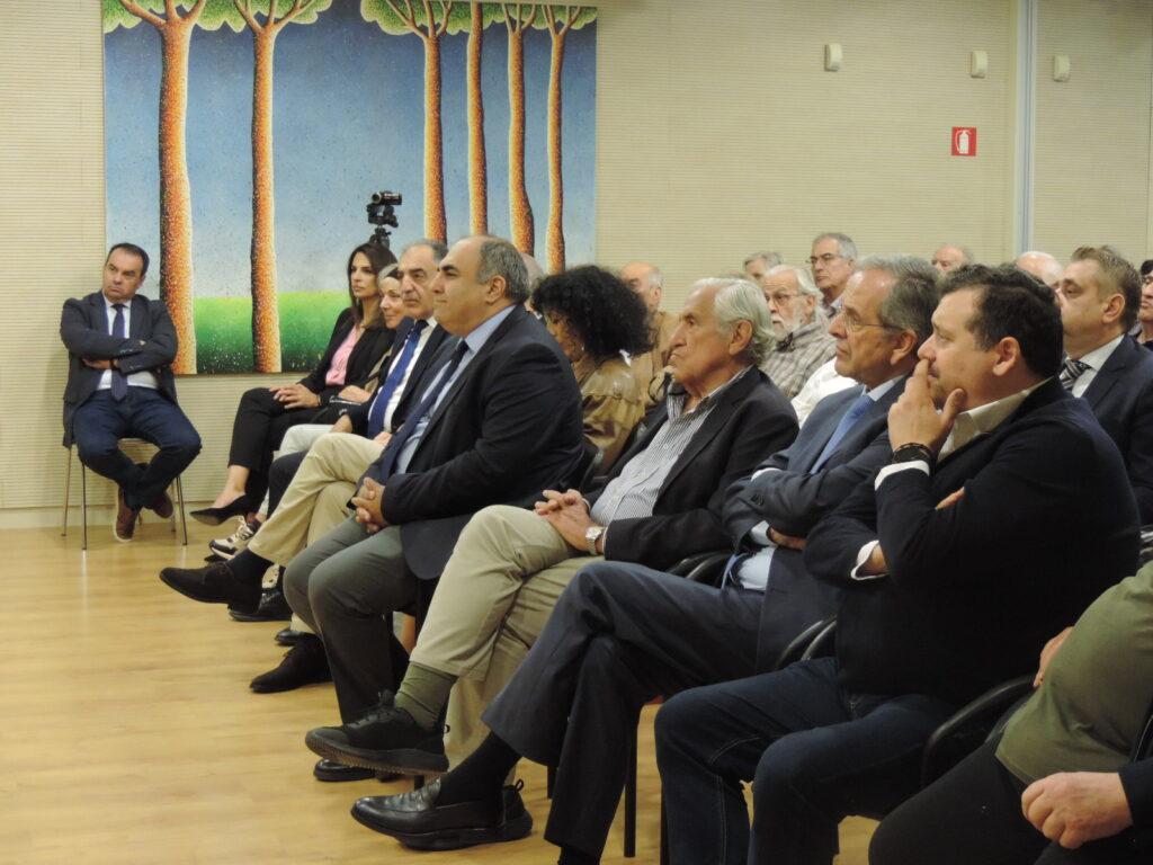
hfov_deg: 32.2
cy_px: 432
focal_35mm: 60
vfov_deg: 24.4
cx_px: 576
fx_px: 1998
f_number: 3.7
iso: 800
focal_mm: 10.7
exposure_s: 1/15
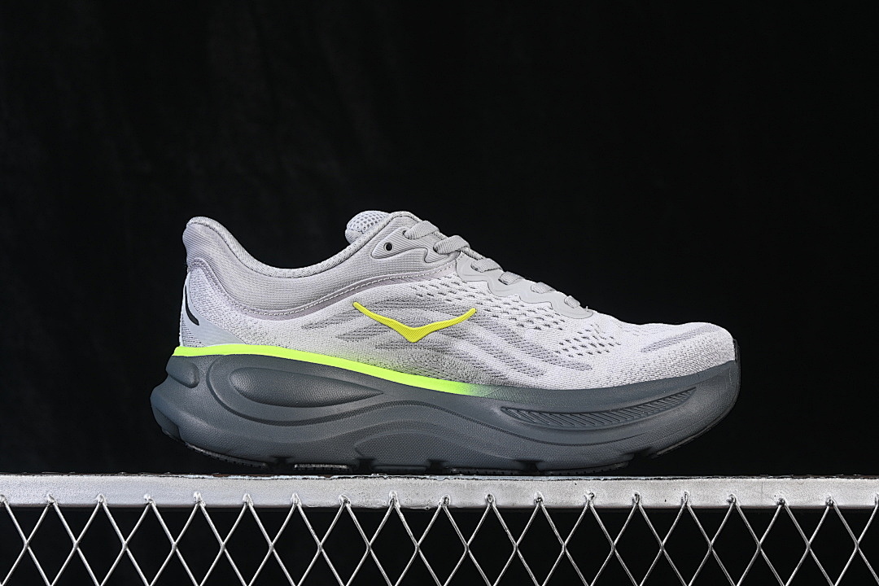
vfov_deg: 18.2
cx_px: 440
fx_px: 1831
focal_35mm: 75
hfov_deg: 27.0
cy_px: 293
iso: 160
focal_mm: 50
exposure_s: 1/80
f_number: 7.1
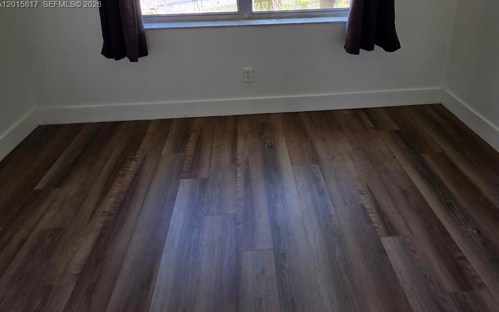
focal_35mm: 19
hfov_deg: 88.0
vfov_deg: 51.0
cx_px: 254
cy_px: 5
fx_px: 258
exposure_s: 1/120
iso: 64
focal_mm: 2.2
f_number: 1.9
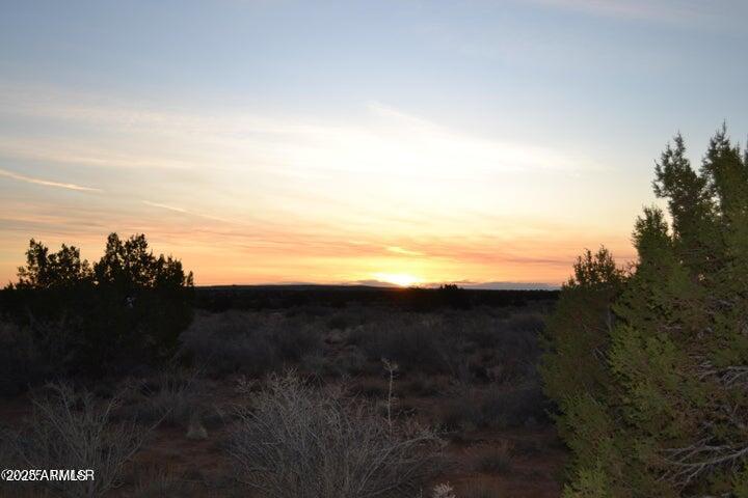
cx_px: 374
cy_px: 249
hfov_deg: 46.4
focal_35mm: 42
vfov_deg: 31.9
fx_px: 873
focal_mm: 28
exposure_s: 1/200
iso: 100
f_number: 5
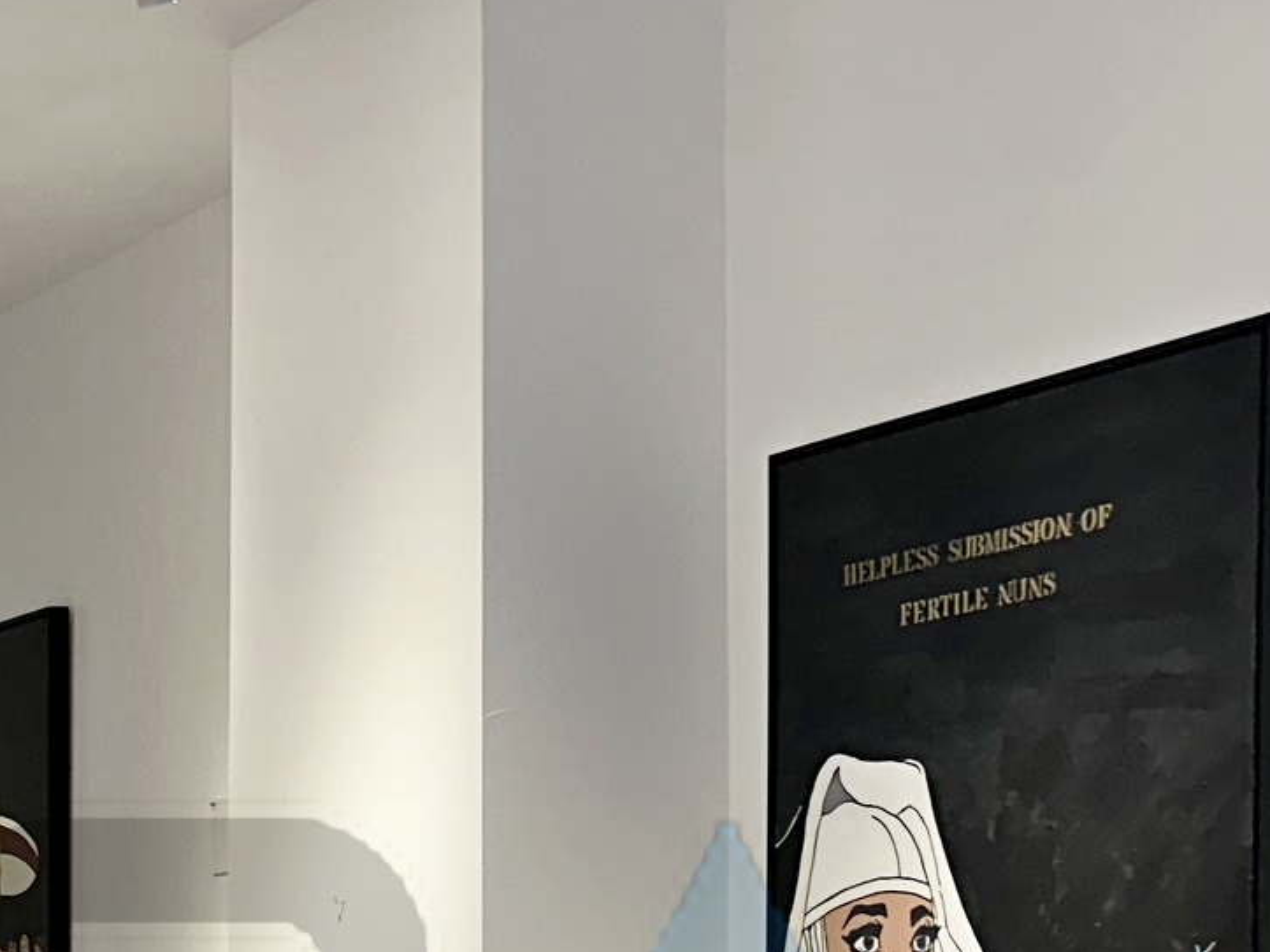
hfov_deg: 19.7
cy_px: 1200
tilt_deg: -0.2
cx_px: -676
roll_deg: +0.6
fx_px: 3118
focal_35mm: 85
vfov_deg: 16.5
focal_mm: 6.86
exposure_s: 1/100
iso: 100
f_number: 1.78
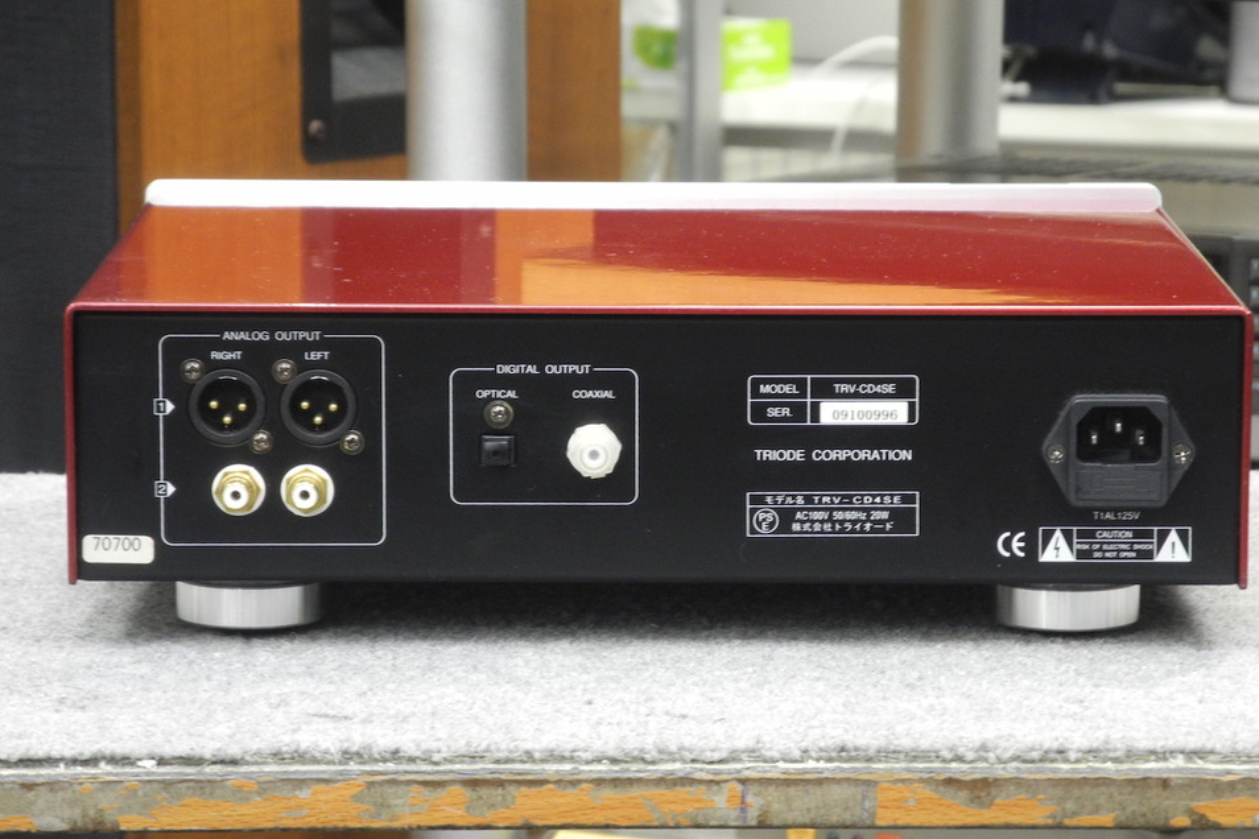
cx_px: 631
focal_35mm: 181
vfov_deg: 7.6
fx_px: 6329
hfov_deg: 11.4
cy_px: 454
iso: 400
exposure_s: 1/8.6
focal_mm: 37
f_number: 5.6
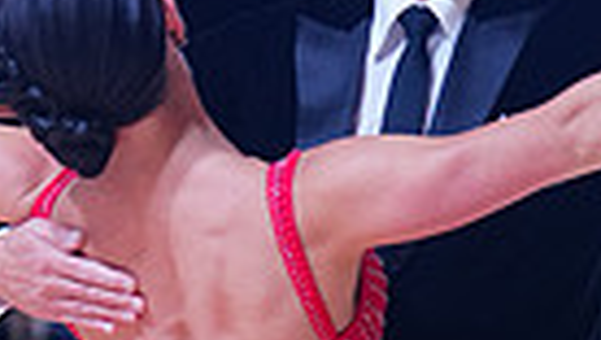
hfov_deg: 5.4
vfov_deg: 3.0
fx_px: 6382
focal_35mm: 400
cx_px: 442
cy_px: 497
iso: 800
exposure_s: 1/500
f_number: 2.8
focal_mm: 91
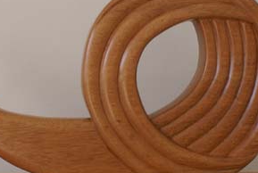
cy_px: 74
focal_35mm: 101
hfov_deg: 20.1
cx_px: 84
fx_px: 725
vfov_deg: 13.6
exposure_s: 1/60
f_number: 6.3
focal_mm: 22
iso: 100
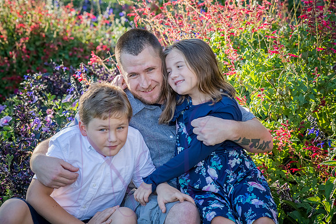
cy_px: 112
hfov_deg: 18.3
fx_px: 1046
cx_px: 168
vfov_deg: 12.2
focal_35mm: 112
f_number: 8
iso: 800
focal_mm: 112
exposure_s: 1/320
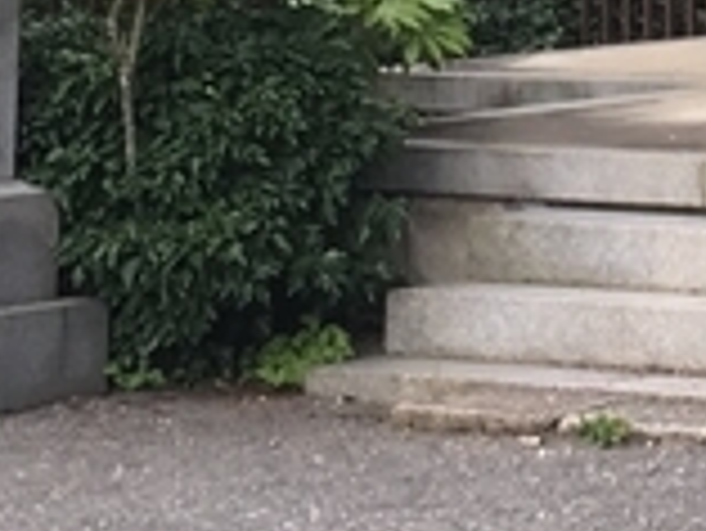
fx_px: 4511
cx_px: 1434
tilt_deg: +6.9
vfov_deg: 6.4
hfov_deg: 8.5
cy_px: -832
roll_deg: +0.8
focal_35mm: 221
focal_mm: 4.15
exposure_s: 1/137
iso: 25
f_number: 2.2
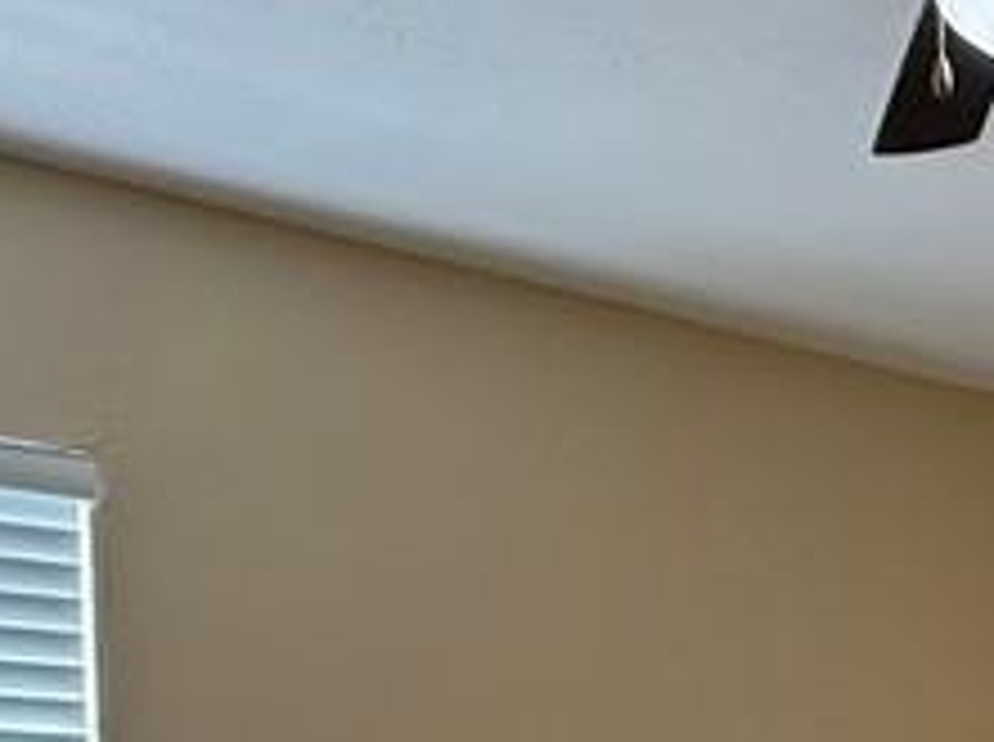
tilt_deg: -1.4
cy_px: 1003
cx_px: 1138
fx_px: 1863
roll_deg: +0.9
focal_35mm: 65
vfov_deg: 20.3
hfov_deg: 27.0
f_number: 2.2
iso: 250
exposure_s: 1/99
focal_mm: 2.22
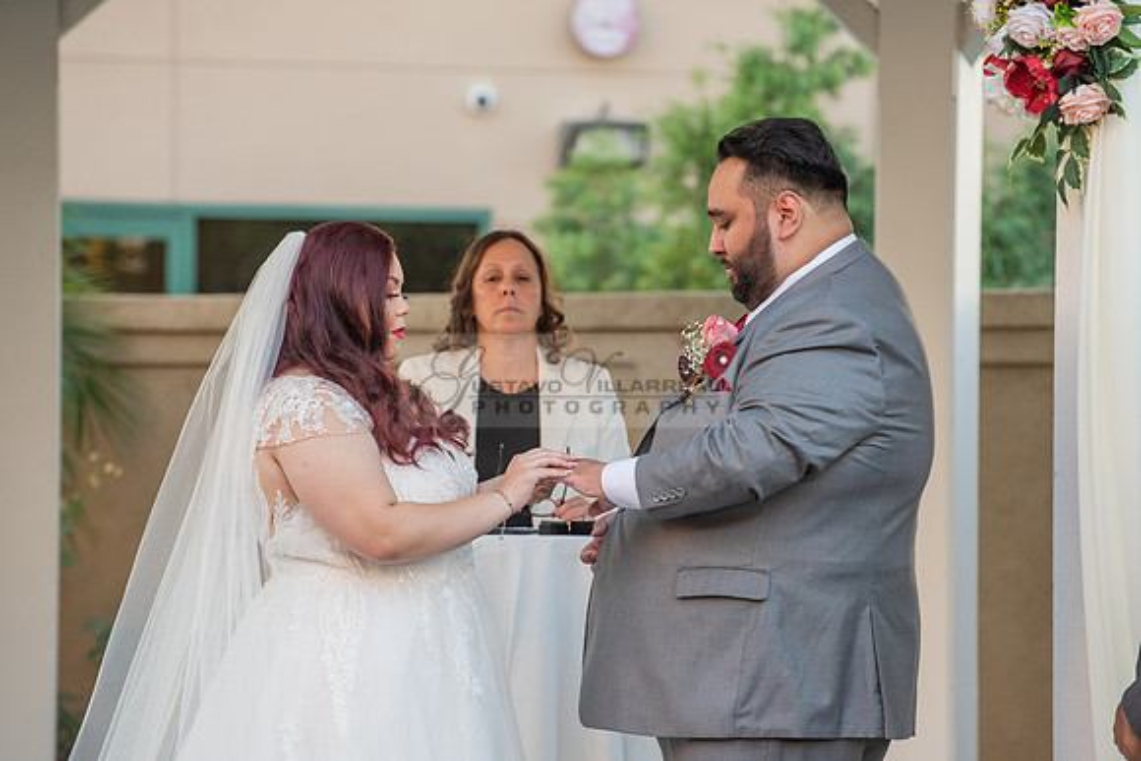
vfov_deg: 7.2
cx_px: 574
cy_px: 410
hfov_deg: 10.7
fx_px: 6089
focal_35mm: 192
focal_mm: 175
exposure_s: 1/320
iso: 800
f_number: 4
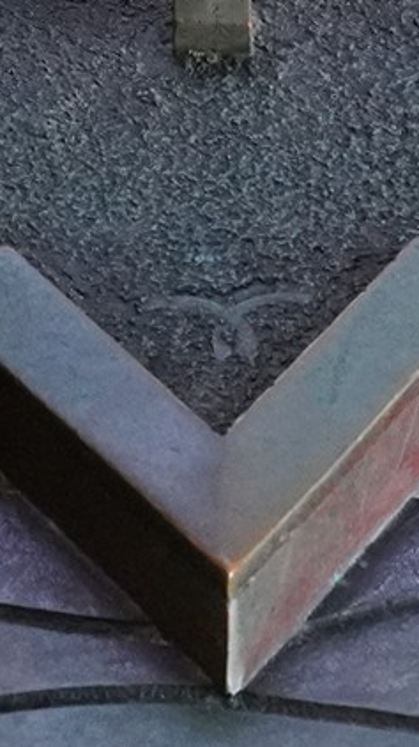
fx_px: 3243
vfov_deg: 12.5
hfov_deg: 7.4
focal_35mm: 164
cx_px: 108
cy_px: -359
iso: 6400
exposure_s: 1/80
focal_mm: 33
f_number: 8
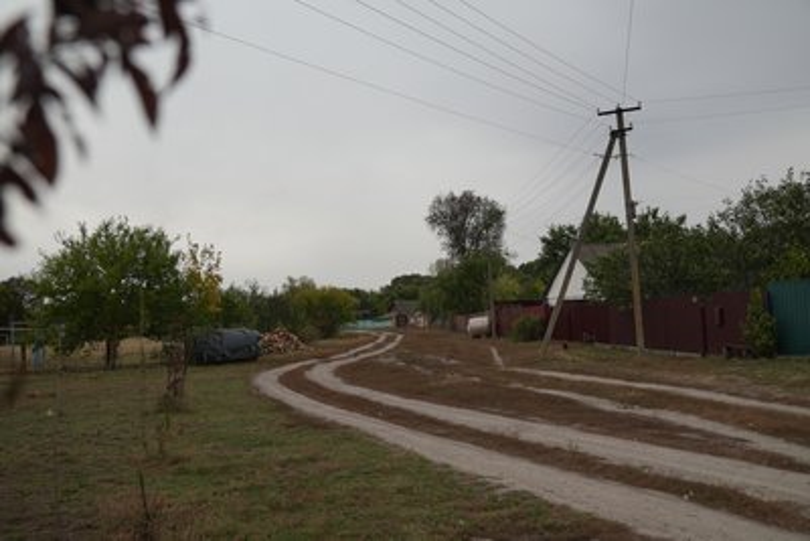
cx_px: 405
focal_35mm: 37
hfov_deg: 51.9
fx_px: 833
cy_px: 270
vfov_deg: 36.0
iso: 125
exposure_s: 1/60
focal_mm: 37
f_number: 4
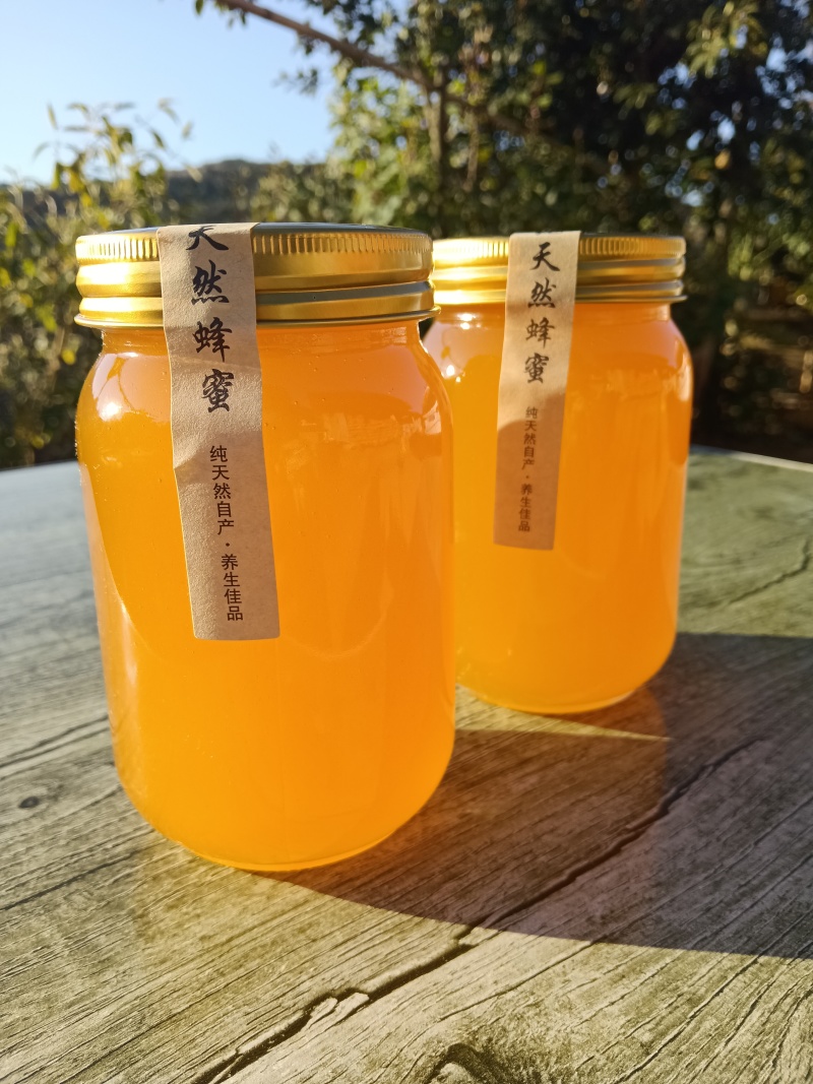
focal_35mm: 26
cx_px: 406
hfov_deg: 53.1
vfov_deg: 67.3
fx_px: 814
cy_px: 542
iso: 100
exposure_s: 1/175
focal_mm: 4.05
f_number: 1.8
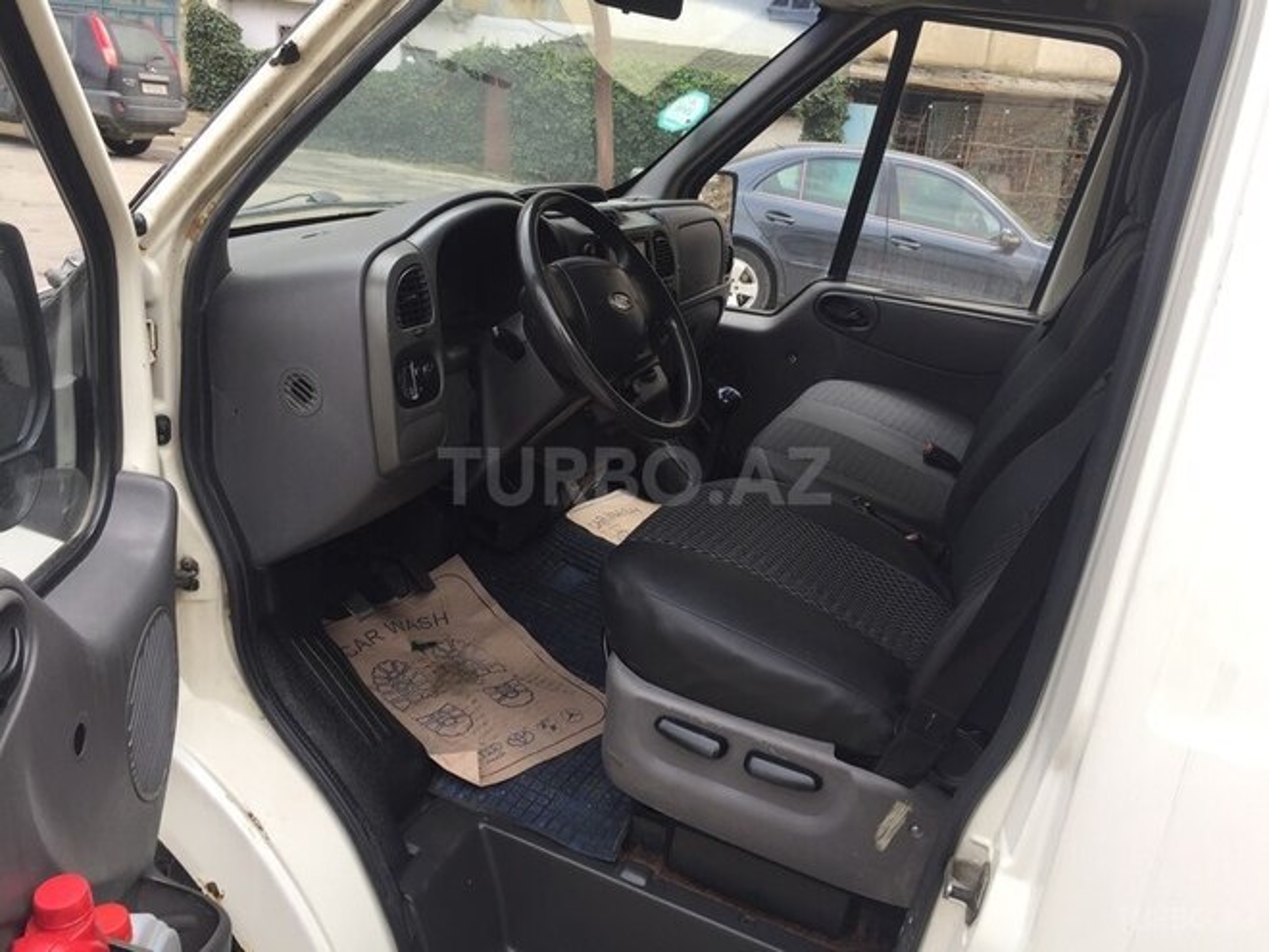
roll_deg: -7.3
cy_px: 476
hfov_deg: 61.7
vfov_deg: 48.2
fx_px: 1063
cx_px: 634
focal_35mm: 29
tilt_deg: -19.8
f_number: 2.2
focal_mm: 4.15
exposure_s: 1/332
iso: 32
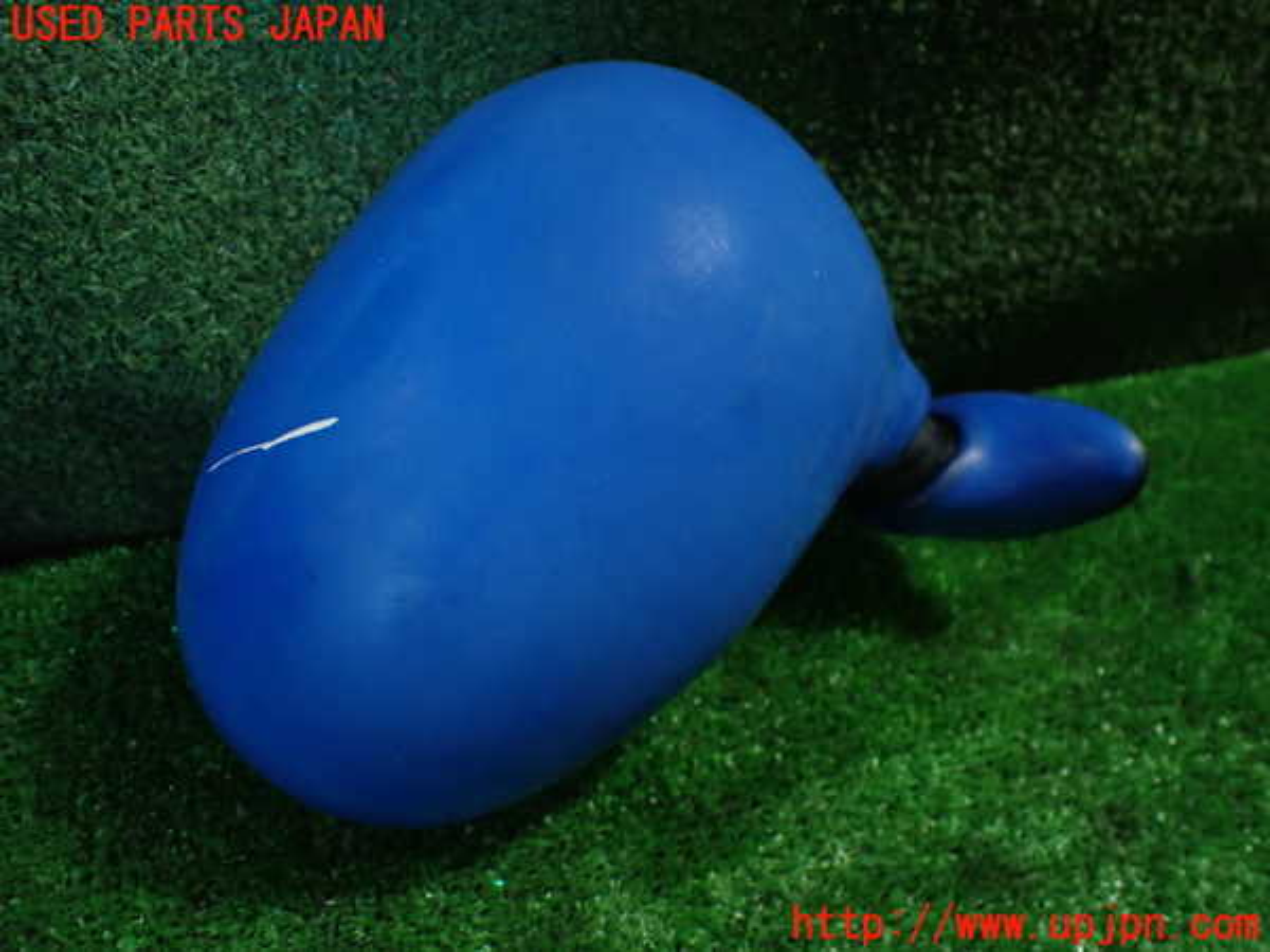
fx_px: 1101
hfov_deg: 60.0
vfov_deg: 46.8
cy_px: 476
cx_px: 635
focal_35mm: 30
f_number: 2.3
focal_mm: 5.4
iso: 640
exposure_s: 1/125
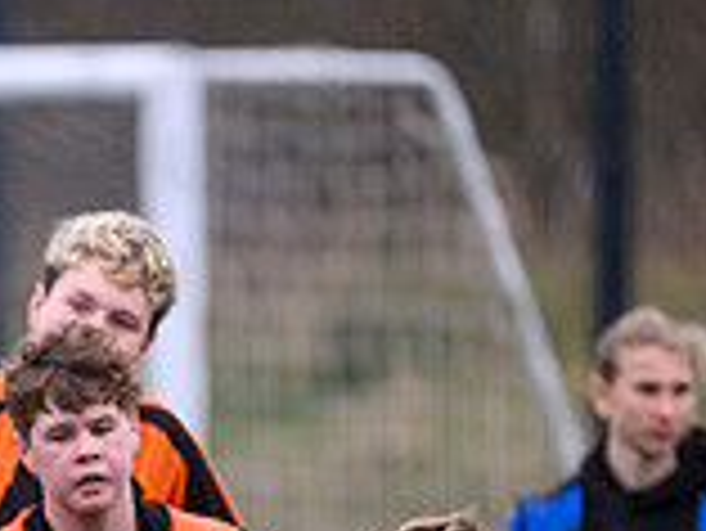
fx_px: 33127
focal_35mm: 1623
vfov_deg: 0.9
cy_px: 764
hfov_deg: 1.2
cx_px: -577
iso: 1000
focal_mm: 400
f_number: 3.5
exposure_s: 1/1600
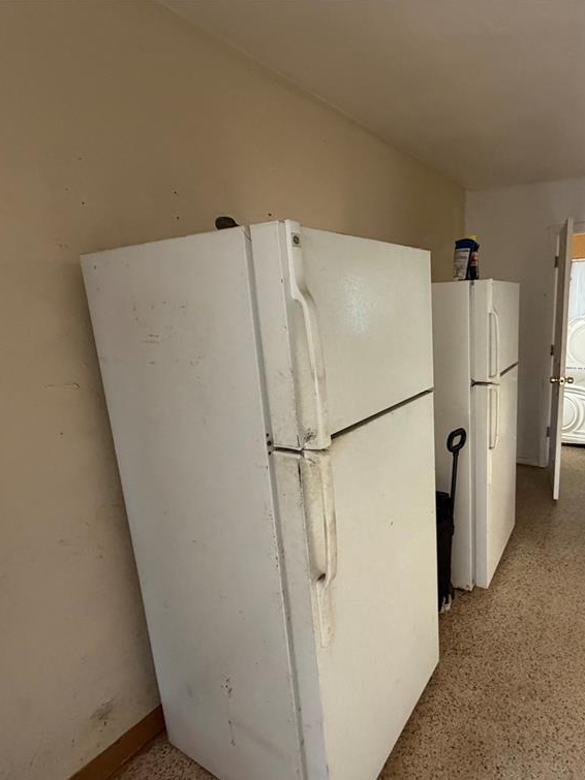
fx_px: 428
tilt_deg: -10.5
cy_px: 392
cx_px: 402
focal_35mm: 19
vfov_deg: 84.7
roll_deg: +1.7
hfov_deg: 66.3
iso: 500
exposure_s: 1/60
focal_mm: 2.22
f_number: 2.2
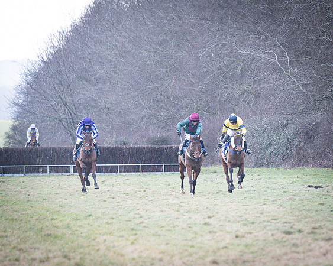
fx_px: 3706
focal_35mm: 376
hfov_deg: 5.1
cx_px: 278
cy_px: 185
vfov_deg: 4.1
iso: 400
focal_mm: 160
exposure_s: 1/1600
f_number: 2.8
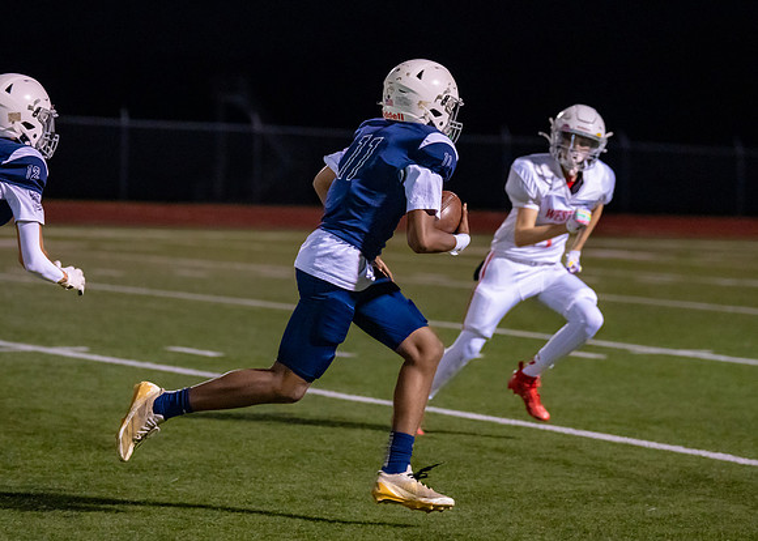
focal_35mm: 168
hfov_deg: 12.0
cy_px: 205
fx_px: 3617
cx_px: 333
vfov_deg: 8.6
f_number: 2.8
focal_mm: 115
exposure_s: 1/1250
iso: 6400
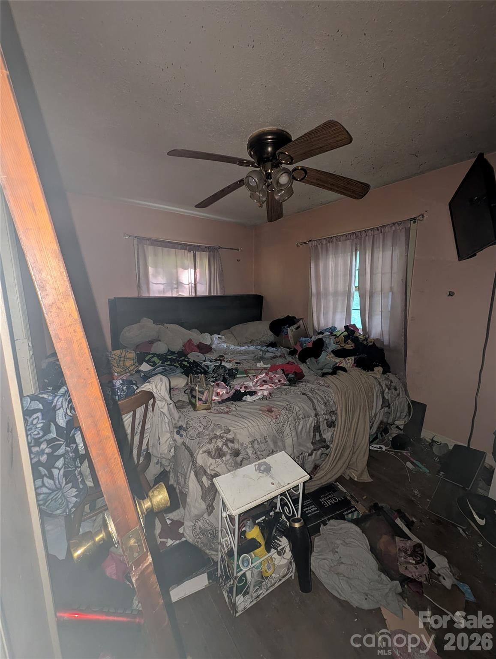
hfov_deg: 94.7
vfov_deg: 110.4
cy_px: 330
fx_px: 229
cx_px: 248
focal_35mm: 12
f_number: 1.95
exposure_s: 1/30.3
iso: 371
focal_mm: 2.23
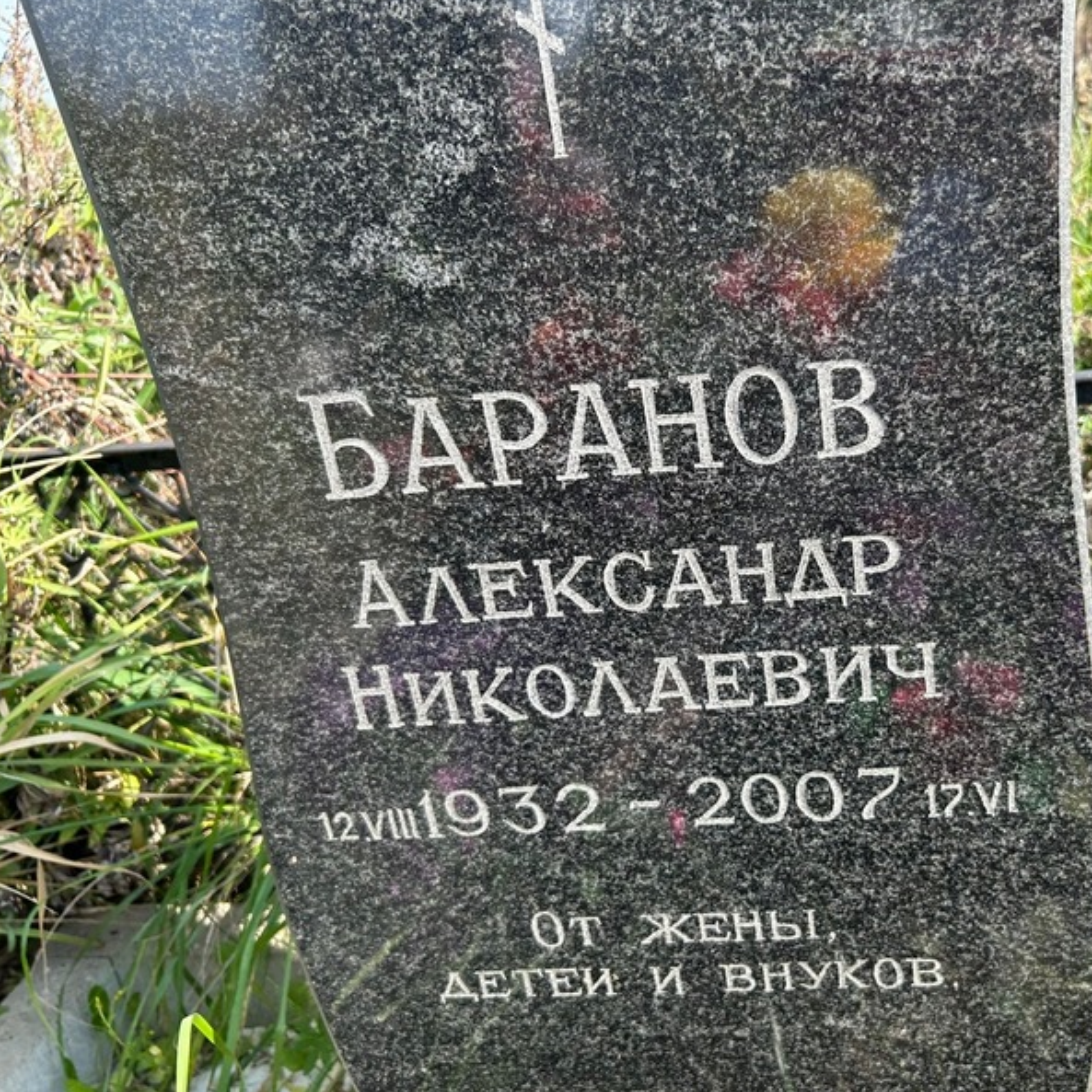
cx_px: 722
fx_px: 1106
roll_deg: +5.3
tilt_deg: -14.5
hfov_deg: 51.6
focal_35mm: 31
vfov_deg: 52.5
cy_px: 543
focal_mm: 5.7
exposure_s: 1/683
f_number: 1.5
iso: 50
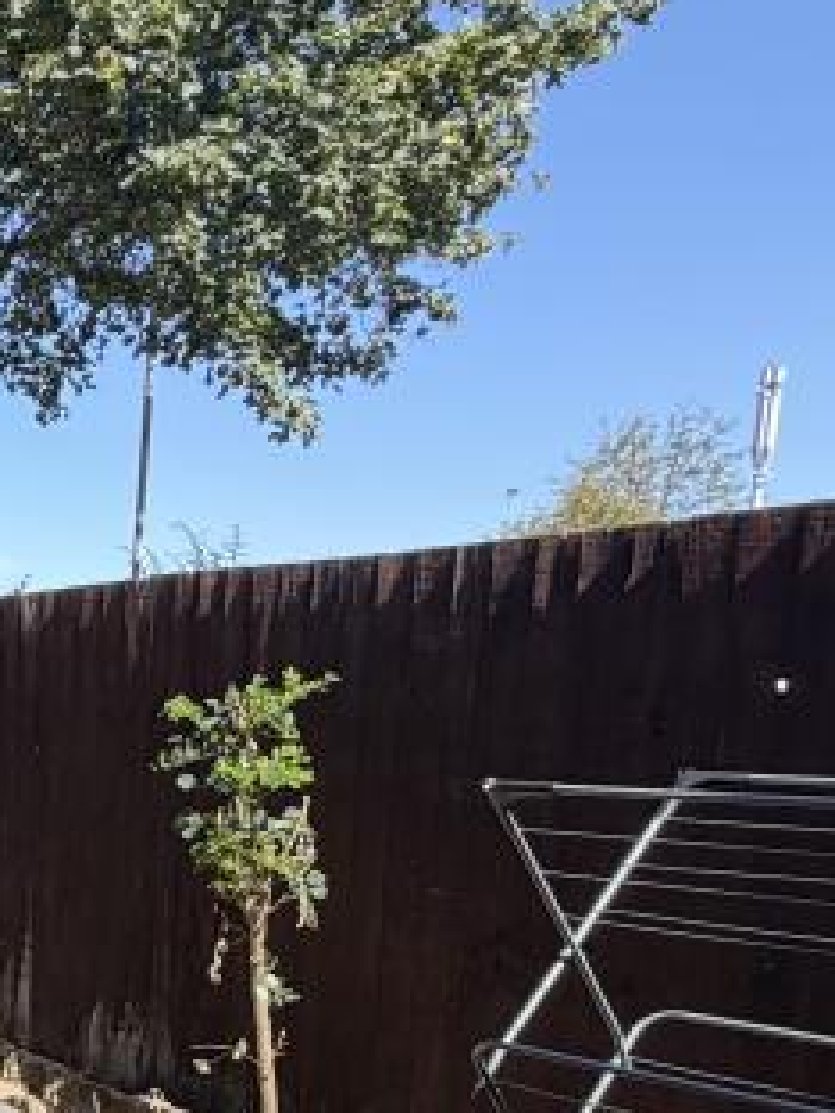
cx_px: -418
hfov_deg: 24.5
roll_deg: +0.8
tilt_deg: -8.9
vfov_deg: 39.1
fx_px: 1479
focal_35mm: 46
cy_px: 945
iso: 40
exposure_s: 1/549
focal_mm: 2.22
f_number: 2.2
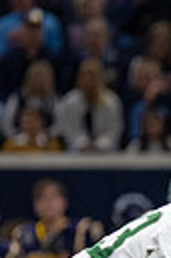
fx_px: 8558
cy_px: 330
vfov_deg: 1.7
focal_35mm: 1198
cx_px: 426
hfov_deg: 1.1
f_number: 2.8
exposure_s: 1/1000
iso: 2000
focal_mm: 200
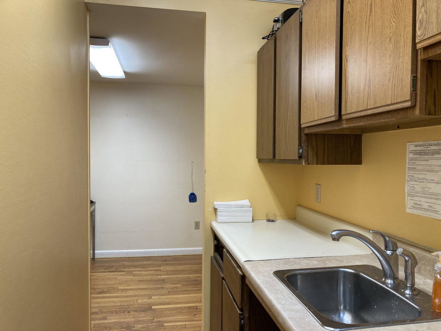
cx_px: 220
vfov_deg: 49.7
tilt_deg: -0.9
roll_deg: +0.1
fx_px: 357
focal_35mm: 28
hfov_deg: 63.4
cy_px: 166
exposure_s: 1/60
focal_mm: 3.99
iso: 64
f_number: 1.8
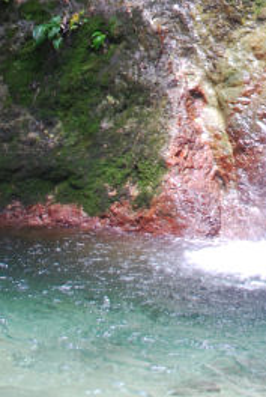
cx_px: 439
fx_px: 1336
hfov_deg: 10.8
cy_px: -223
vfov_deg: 15.4
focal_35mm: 121
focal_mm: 22
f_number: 4
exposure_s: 1/50
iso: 200
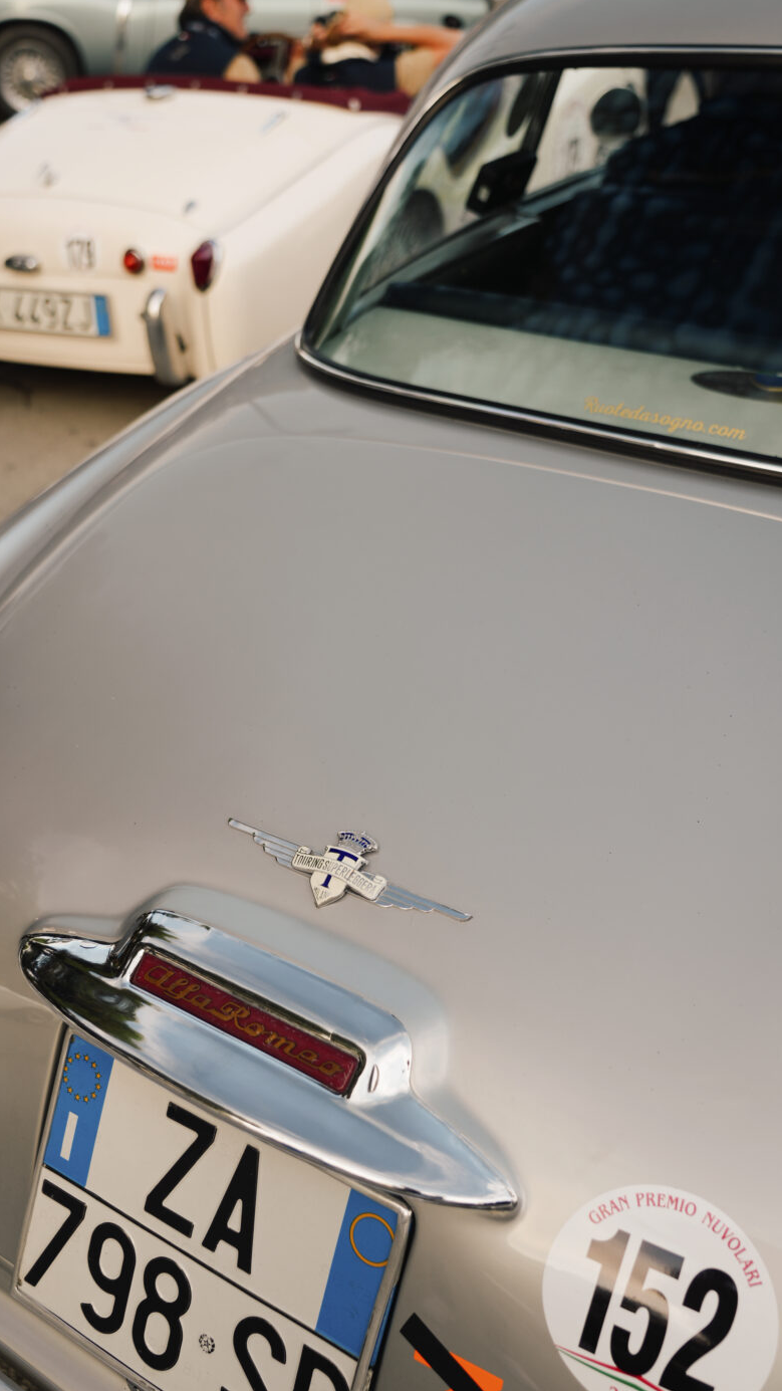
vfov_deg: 55.3
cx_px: 330
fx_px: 1327
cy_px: 697
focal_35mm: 36
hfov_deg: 32.8
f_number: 4
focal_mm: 34
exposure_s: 1/80
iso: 100
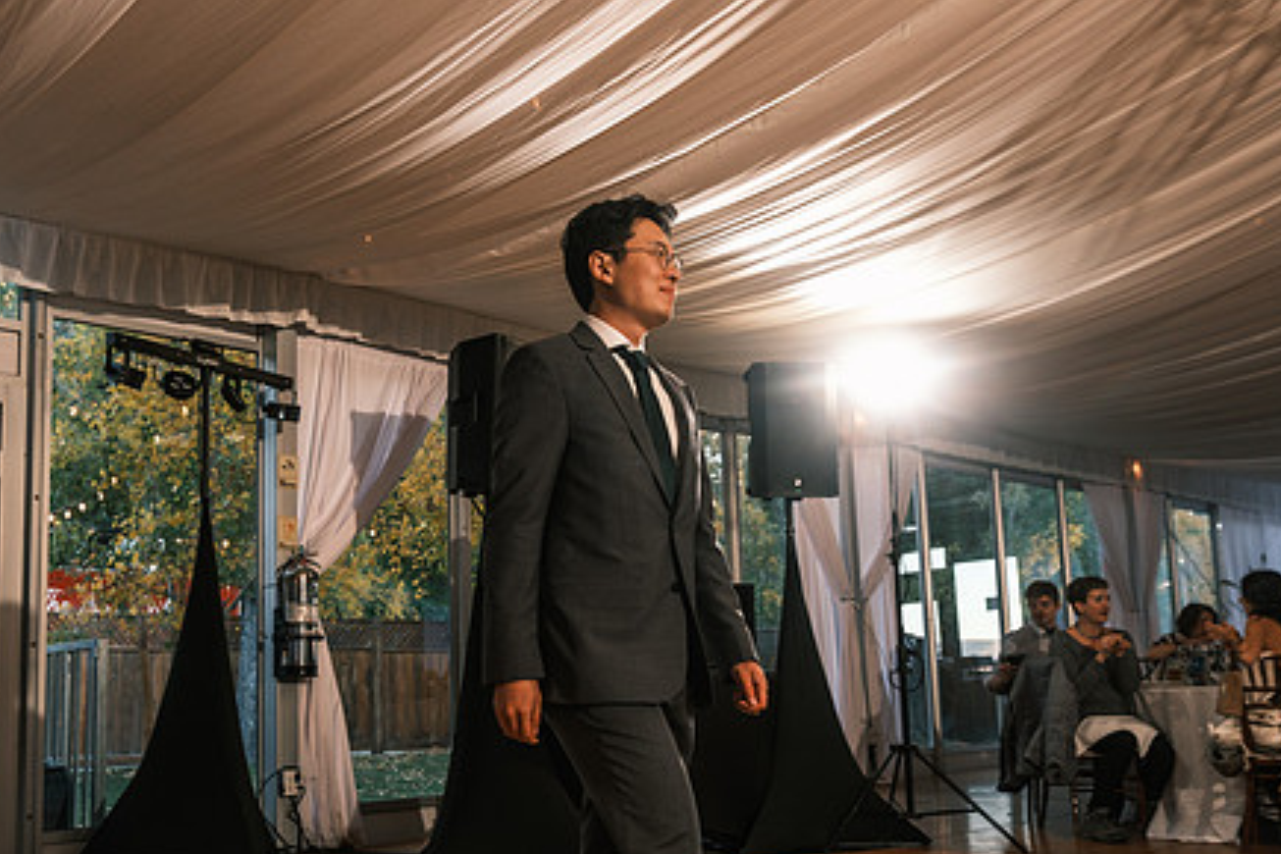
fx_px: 1281
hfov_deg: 52.7
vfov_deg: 36.7
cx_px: 501
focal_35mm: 36
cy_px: 520
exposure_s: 1/250
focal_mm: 18
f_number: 2.8
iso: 400
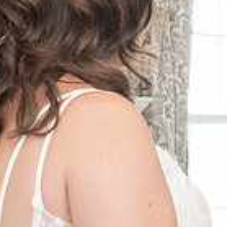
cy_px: 62
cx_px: 243
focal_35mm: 145
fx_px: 1076
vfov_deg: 12.0
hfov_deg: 11.9
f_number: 5.6
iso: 2000
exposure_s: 1/200
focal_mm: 35
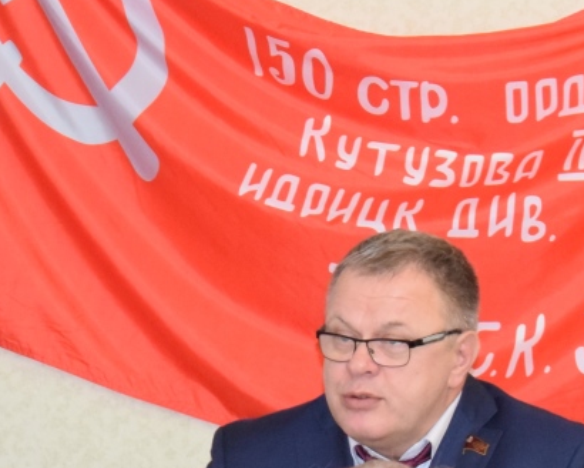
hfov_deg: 10.0
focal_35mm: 193
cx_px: 74
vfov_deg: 8.0
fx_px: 3339
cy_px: 360
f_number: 5.6
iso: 3200
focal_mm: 55
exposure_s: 1/60
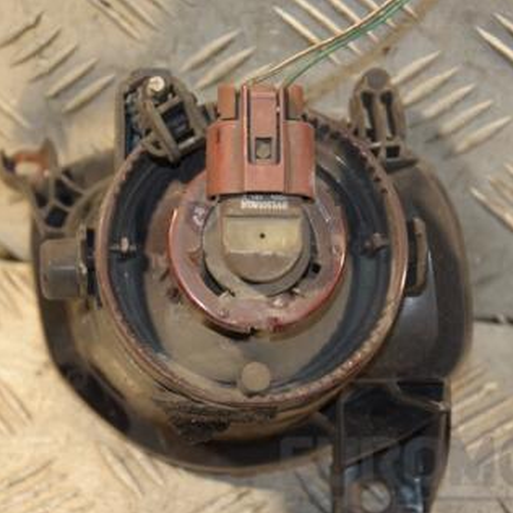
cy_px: 245
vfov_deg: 10.9
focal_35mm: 160
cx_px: 250
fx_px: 2683
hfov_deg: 10.9
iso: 800
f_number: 5.3
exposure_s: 1/125
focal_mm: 66
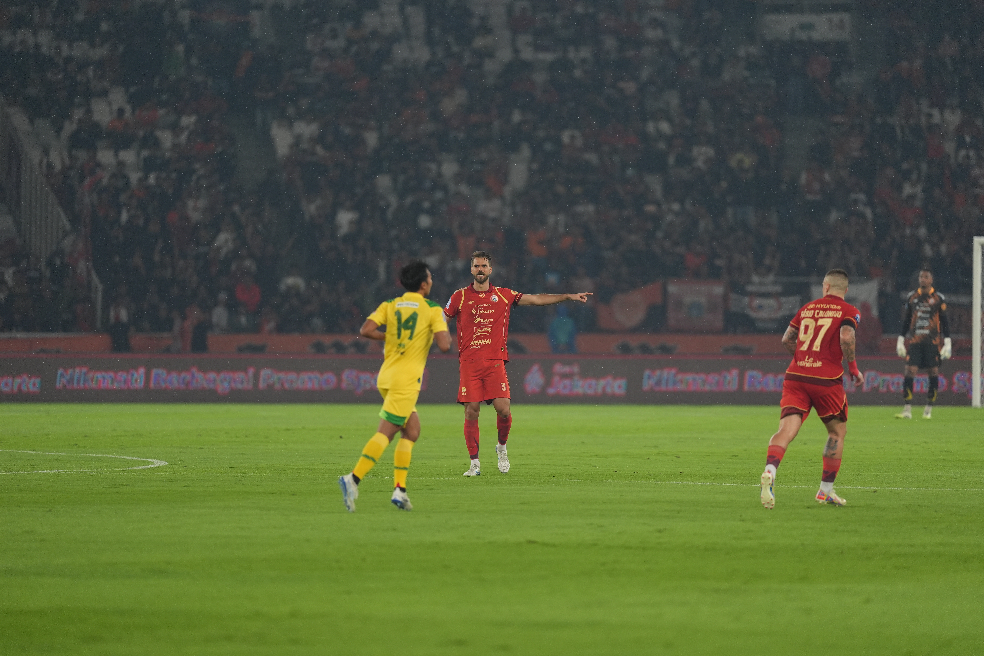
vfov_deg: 4.6
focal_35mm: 300
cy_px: 328
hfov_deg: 6.9
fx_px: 8199
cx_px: 492
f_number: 2.8
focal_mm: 300
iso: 1250
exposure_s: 1/1600
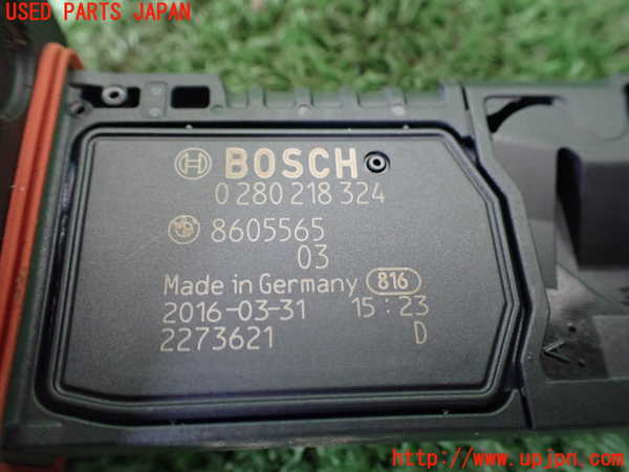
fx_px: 545
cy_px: 236
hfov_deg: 60.0
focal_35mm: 30
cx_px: 314
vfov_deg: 46.8
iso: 800
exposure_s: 1/100
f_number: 2.3
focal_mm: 5.4
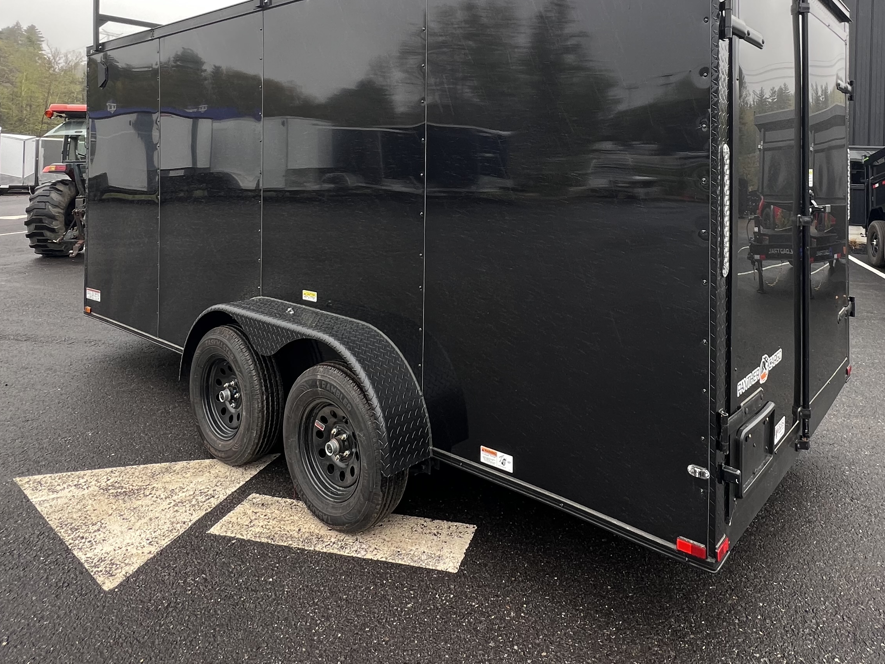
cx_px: 511
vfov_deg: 55.8
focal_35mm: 23
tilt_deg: +1.7
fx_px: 588
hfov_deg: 73.5
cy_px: 159
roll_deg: -1.7
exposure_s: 1/99
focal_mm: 1.57
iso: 40
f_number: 1.8
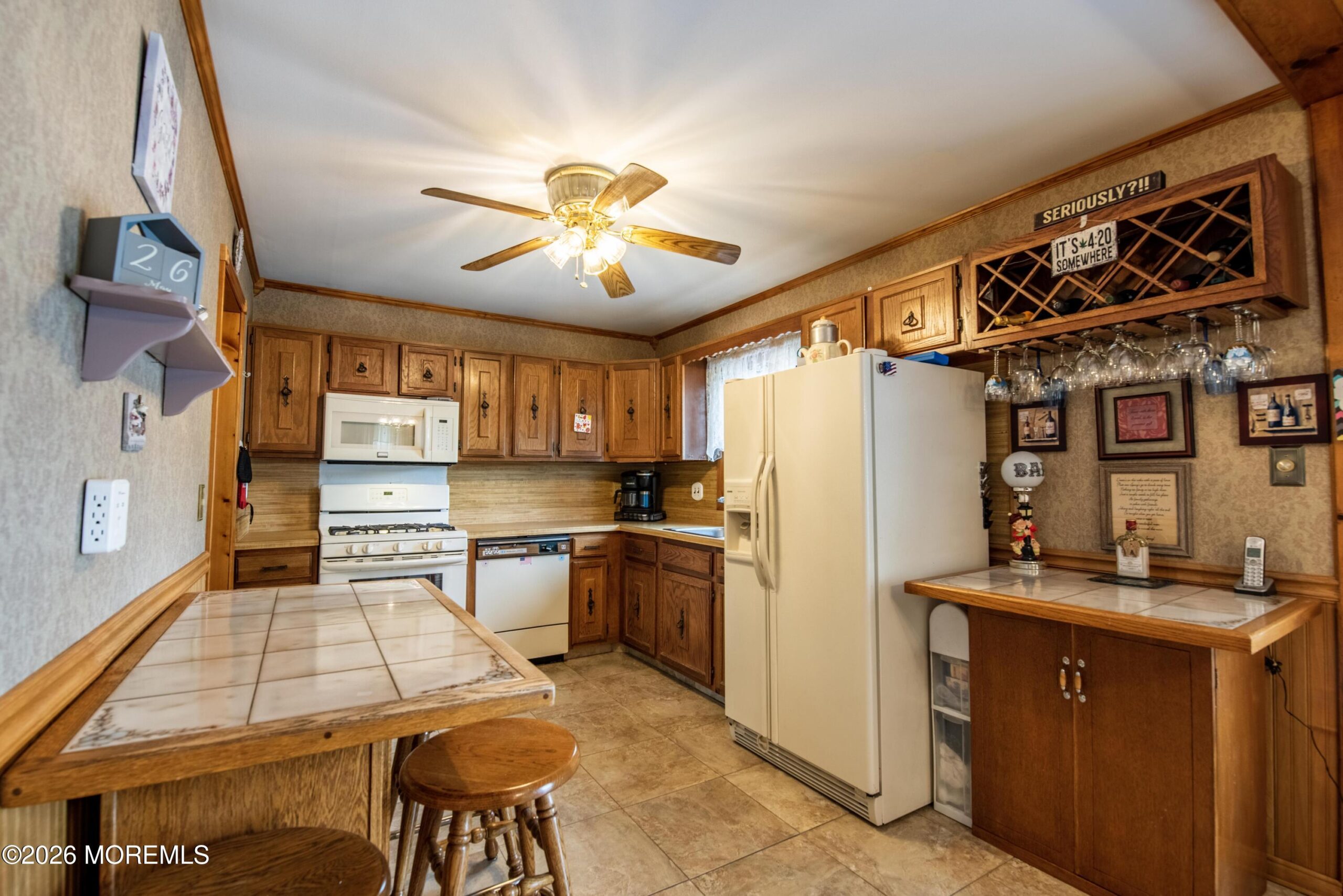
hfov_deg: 100.4
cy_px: 448
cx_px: 672
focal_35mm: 15
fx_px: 560
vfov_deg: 77.4
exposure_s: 1/100
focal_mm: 15
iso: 640
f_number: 7.1
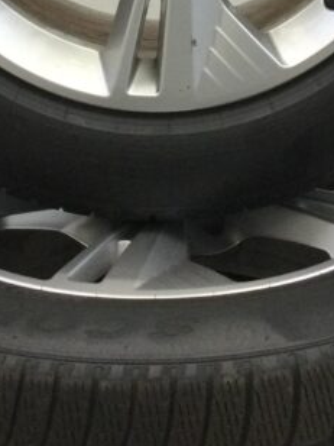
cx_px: 202
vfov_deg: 17.7
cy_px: -152
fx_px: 1325
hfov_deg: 14.4
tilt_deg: -9.3
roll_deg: +2.0
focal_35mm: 103
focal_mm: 3.3
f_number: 2.4
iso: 100
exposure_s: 1/33
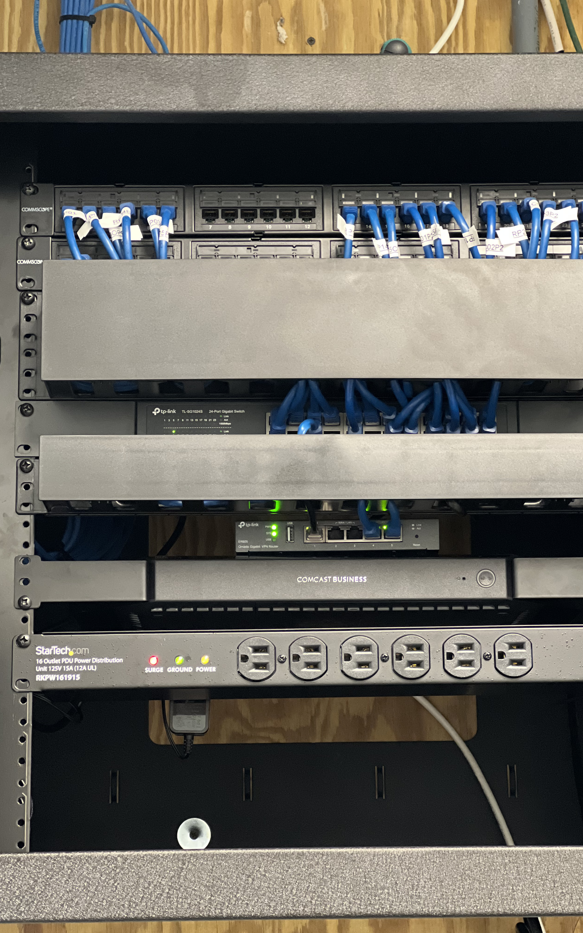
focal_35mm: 82
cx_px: 328
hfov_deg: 15.9
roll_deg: +0.7
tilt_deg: +13.6
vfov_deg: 25.2
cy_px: 467
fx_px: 2085
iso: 400
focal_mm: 9
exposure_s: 1/21
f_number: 2.8
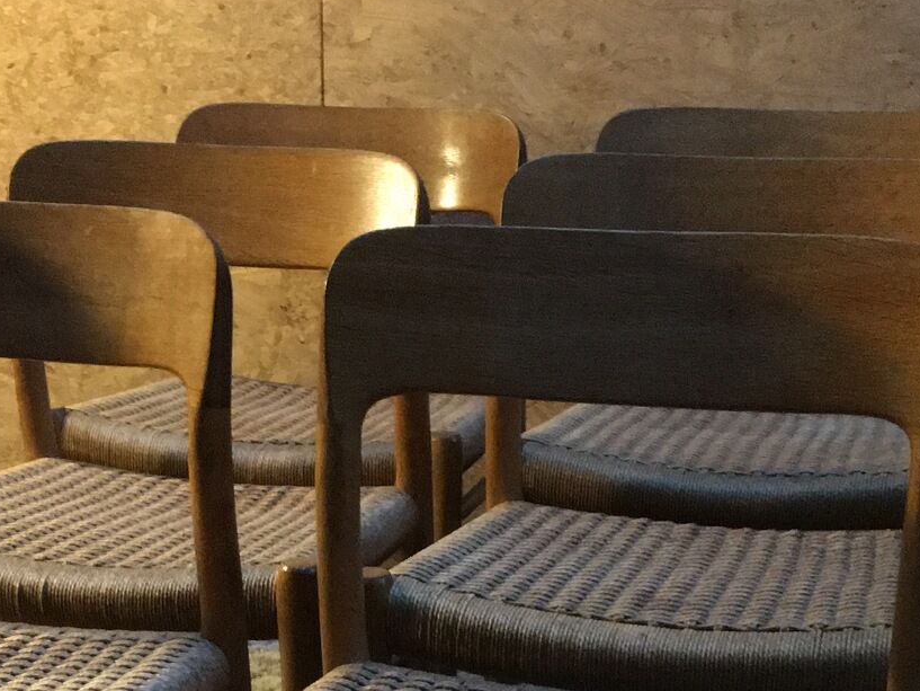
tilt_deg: -23.6
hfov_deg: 27.3
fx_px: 1887
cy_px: 761
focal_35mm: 71
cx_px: 377
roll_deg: +0.5
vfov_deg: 19.8
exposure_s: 1/17
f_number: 2.2
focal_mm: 4.15
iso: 320
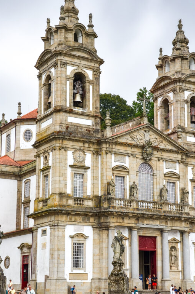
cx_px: 106
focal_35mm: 70
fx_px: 569
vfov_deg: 29.0
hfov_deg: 19.5
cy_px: 167
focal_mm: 35
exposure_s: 1/320
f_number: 7.1
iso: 100
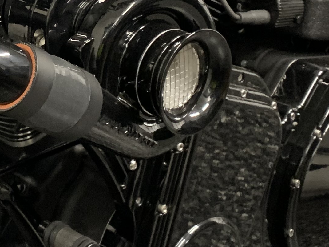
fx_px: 931
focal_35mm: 98
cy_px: 10
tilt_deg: -16.4
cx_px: -1
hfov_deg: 19.5
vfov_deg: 14.9
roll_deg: +3.3
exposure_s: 1/25
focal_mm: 4.25
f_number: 1.8
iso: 320
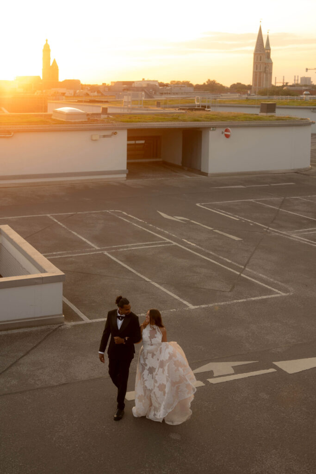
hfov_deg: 31.9
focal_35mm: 42
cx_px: 158
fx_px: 553
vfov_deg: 46.4
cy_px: 237
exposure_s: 1/320
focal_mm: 42
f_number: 2.8
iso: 320
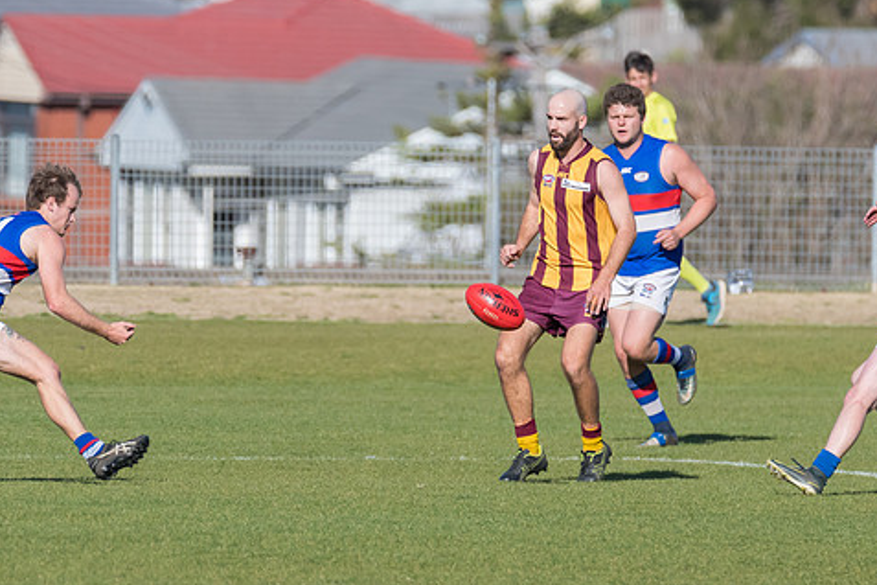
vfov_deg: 1.5
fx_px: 22313
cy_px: 378
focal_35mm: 916
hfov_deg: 2.3
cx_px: 523
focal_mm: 450
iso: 800
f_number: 8
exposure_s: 1/3200
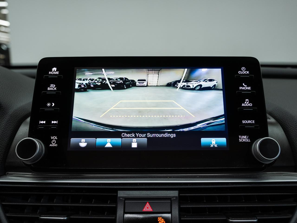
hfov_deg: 54.9
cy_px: 113
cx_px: 159
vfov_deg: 42.6
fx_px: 285
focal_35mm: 33
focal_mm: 30
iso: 400
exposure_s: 1/40
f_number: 6.3
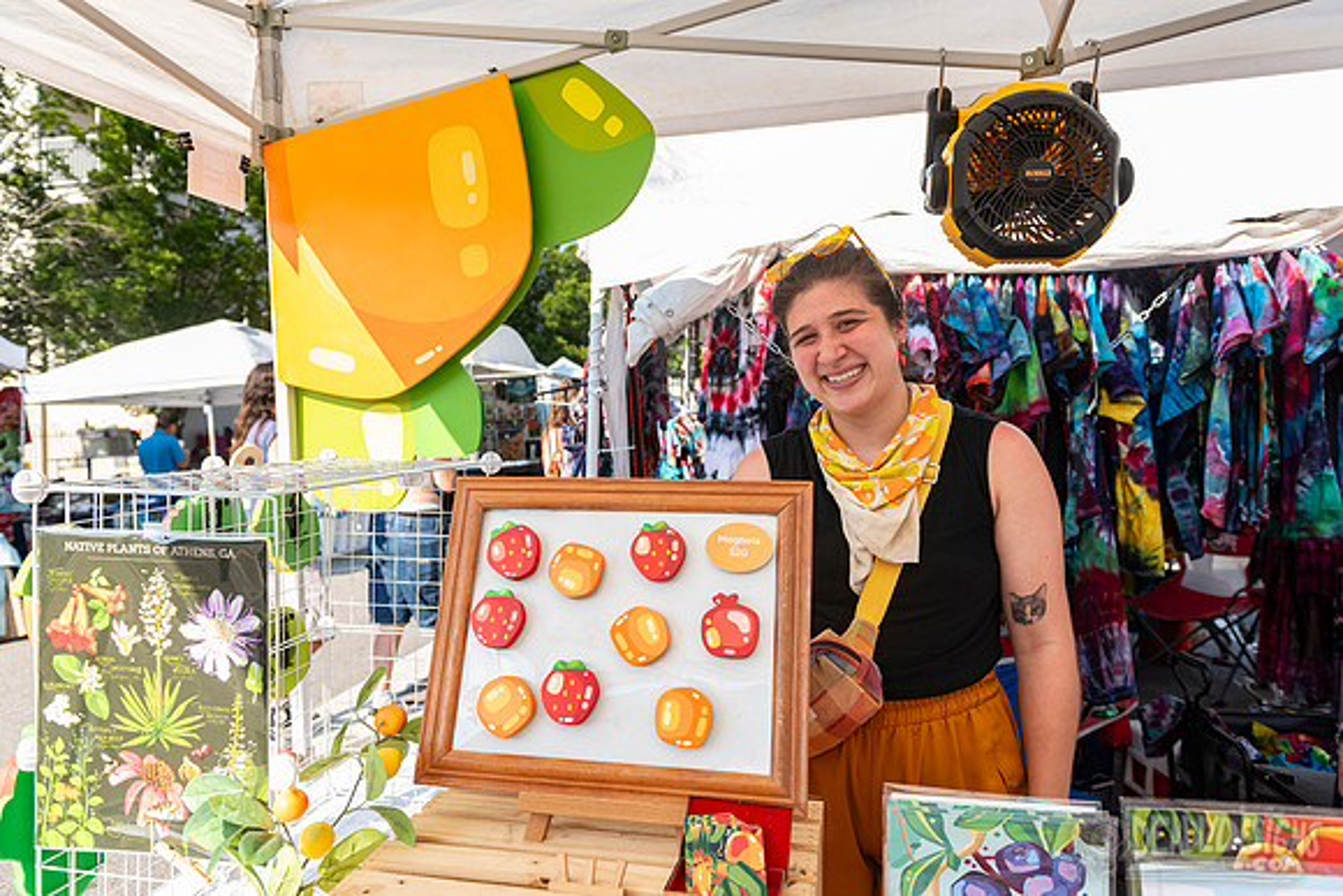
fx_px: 896
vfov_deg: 53.2
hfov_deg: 73.7
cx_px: 672
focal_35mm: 24
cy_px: 448
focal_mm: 24
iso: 400
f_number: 4
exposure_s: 1/1000
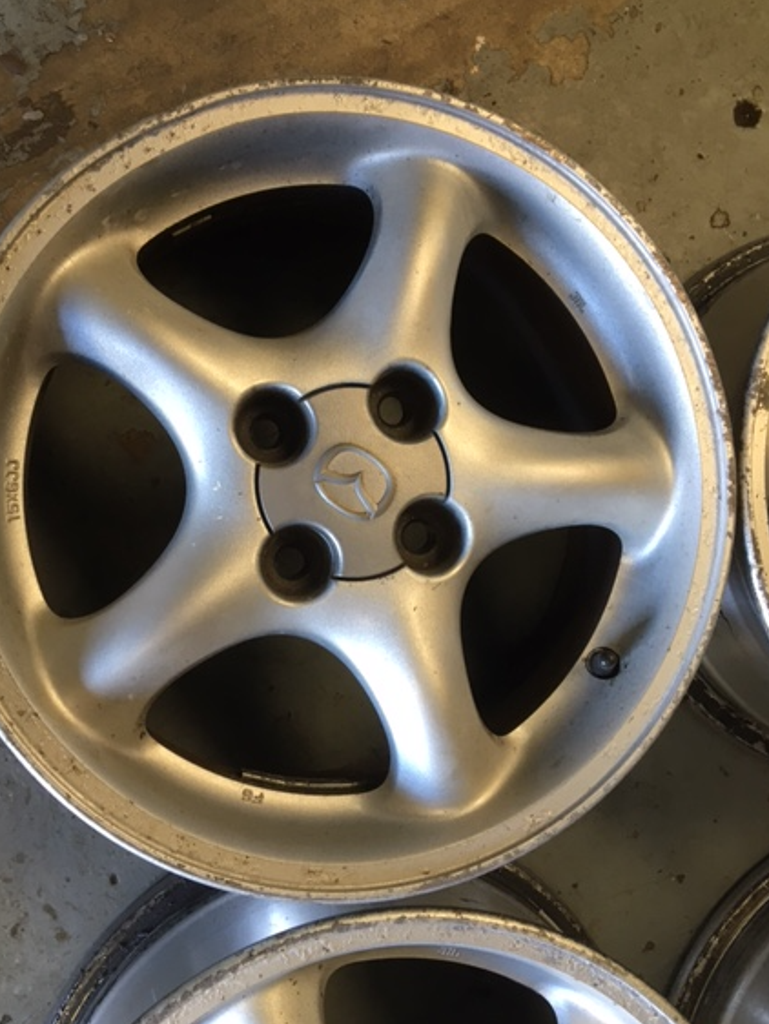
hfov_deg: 42.9
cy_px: 488
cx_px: 341
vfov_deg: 55.3
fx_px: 977
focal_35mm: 33
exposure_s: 1/33
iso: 100
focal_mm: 4.15
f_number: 2.2
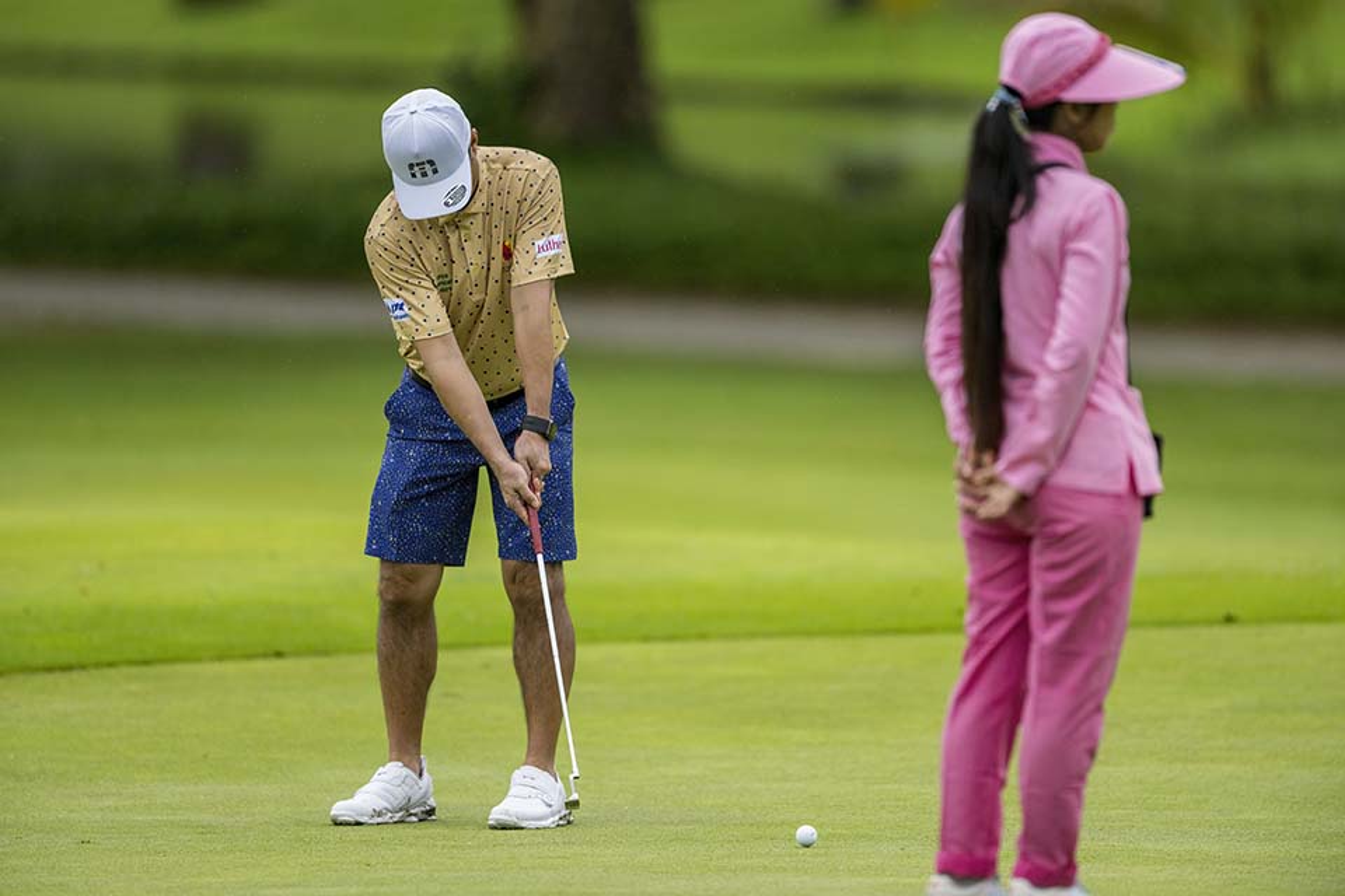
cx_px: 672
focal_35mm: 400
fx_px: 14943
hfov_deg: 5.2
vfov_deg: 3.4
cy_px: 448
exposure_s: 1/6400
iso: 2800
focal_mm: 400
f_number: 2.8
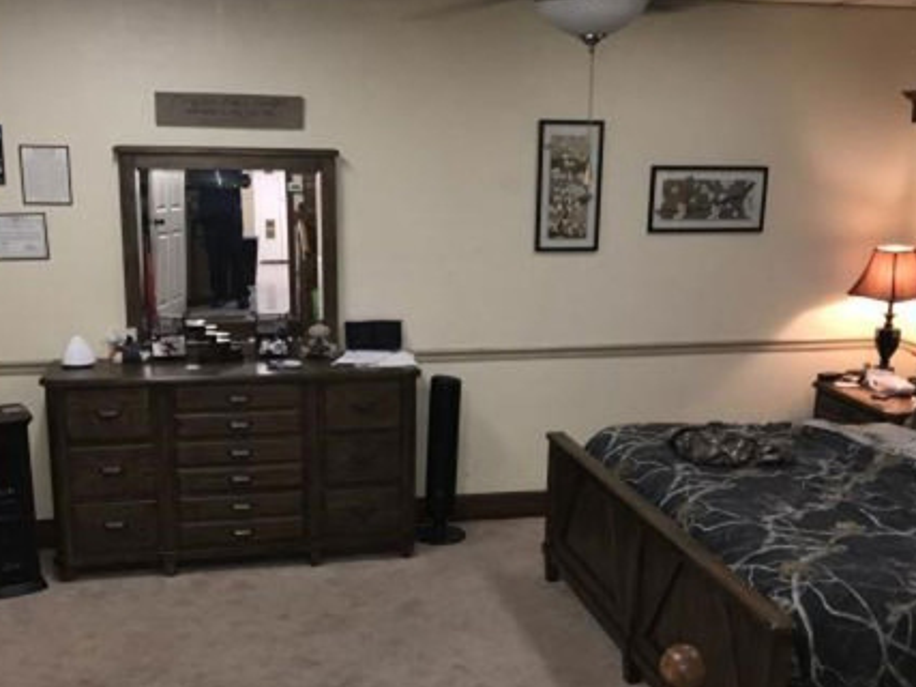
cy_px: 425
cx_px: 483
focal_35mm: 42
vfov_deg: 34.2
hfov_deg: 44.8
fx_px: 1111
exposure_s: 1/24
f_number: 1.8
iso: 100
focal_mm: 3.99
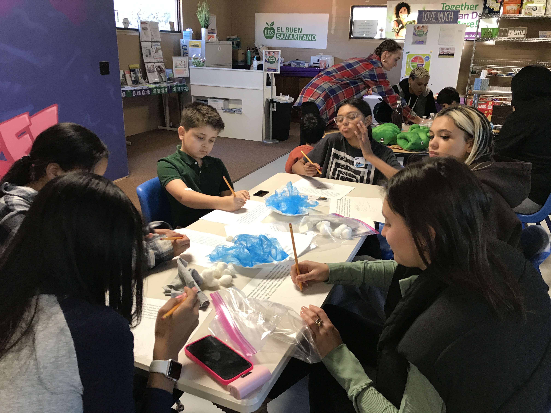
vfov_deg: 49.7
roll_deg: -2.1
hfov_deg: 63.4
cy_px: 206
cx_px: 276
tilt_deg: -18.9
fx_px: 446
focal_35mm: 28
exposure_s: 1/20
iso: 40
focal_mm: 3.99
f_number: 1.8
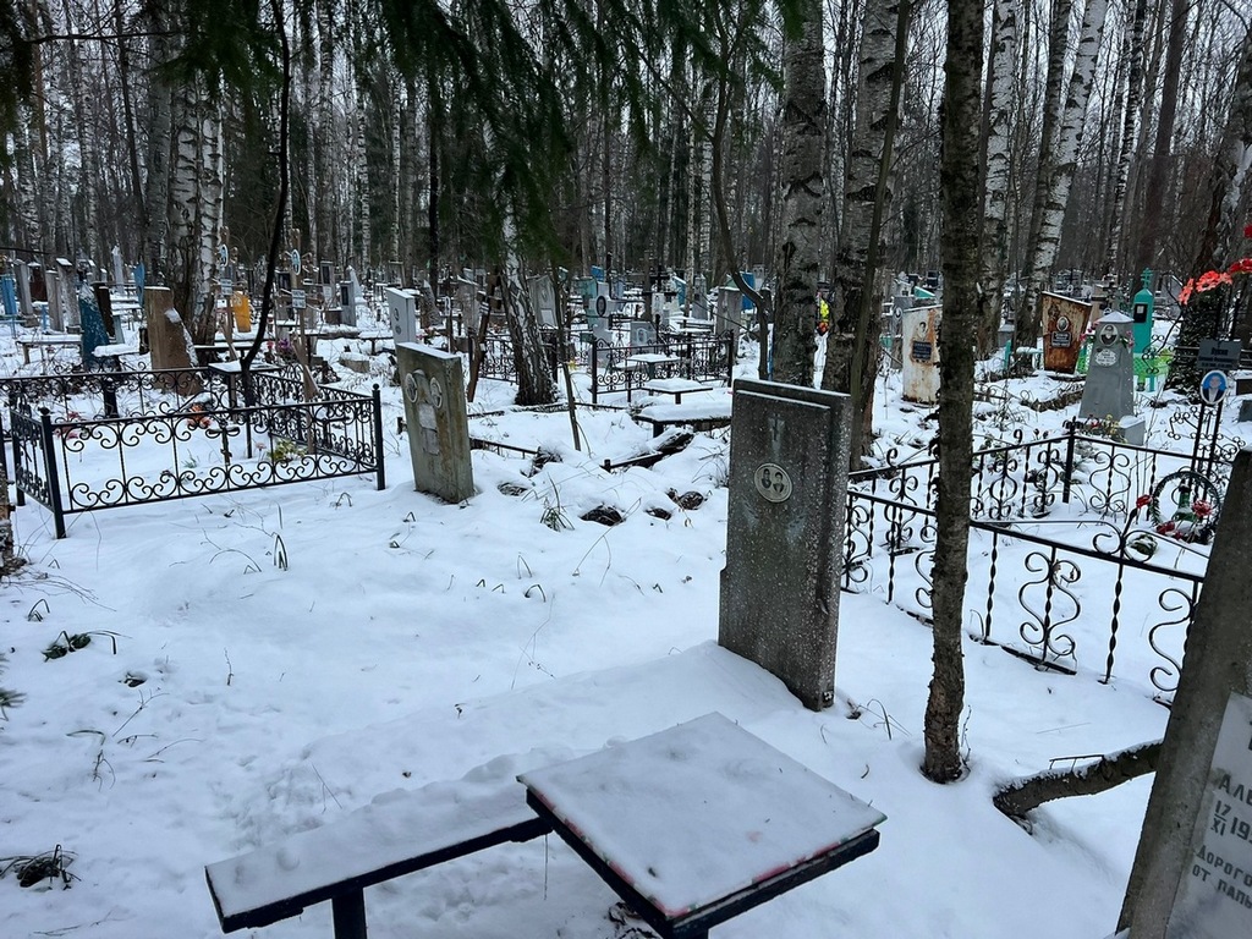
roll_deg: -0.8
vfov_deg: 53.1
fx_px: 940
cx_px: 626
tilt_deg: -12.0
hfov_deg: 67.3
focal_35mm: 26
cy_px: 470
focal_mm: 5.7
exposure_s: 1/111
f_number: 1.5
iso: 125
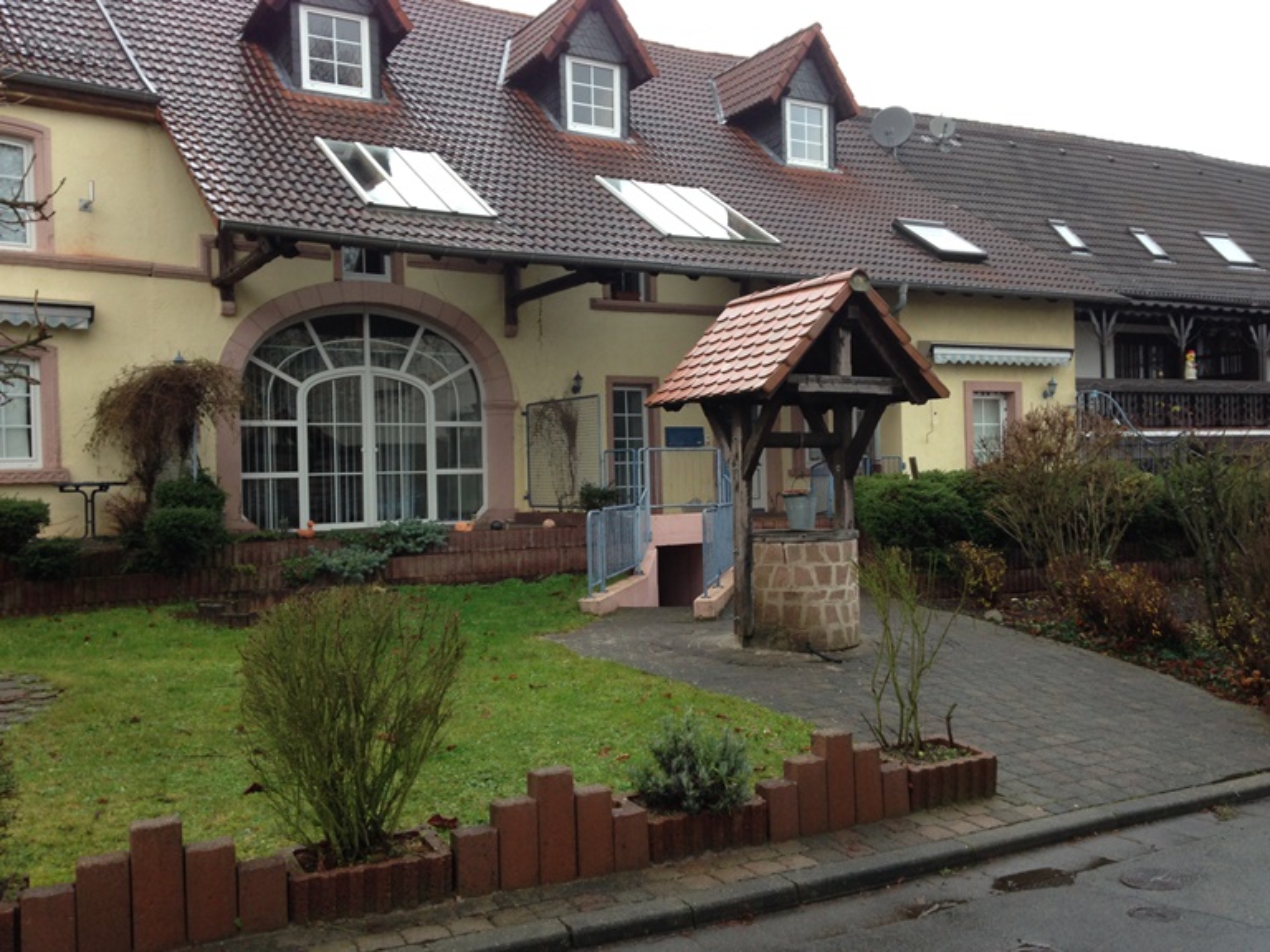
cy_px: 476
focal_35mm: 33
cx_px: 635
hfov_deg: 55.4
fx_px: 1211
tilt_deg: +0.3
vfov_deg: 42.9
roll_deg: +1.4
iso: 80
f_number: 2.4
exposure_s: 1/20
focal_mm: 4.12
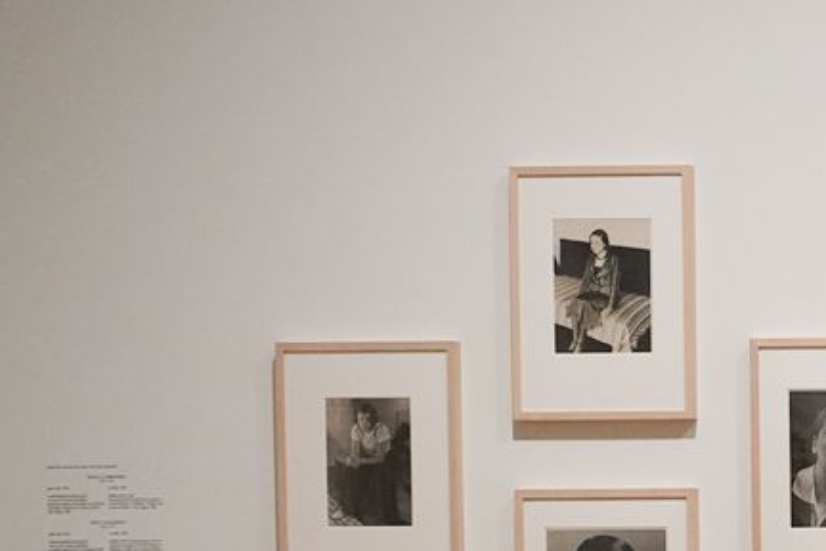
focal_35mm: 111
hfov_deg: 16.6
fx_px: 2547
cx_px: 1281
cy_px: 566
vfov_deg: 12.2
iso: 3200
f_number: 5
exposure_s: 1/80
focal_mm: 24
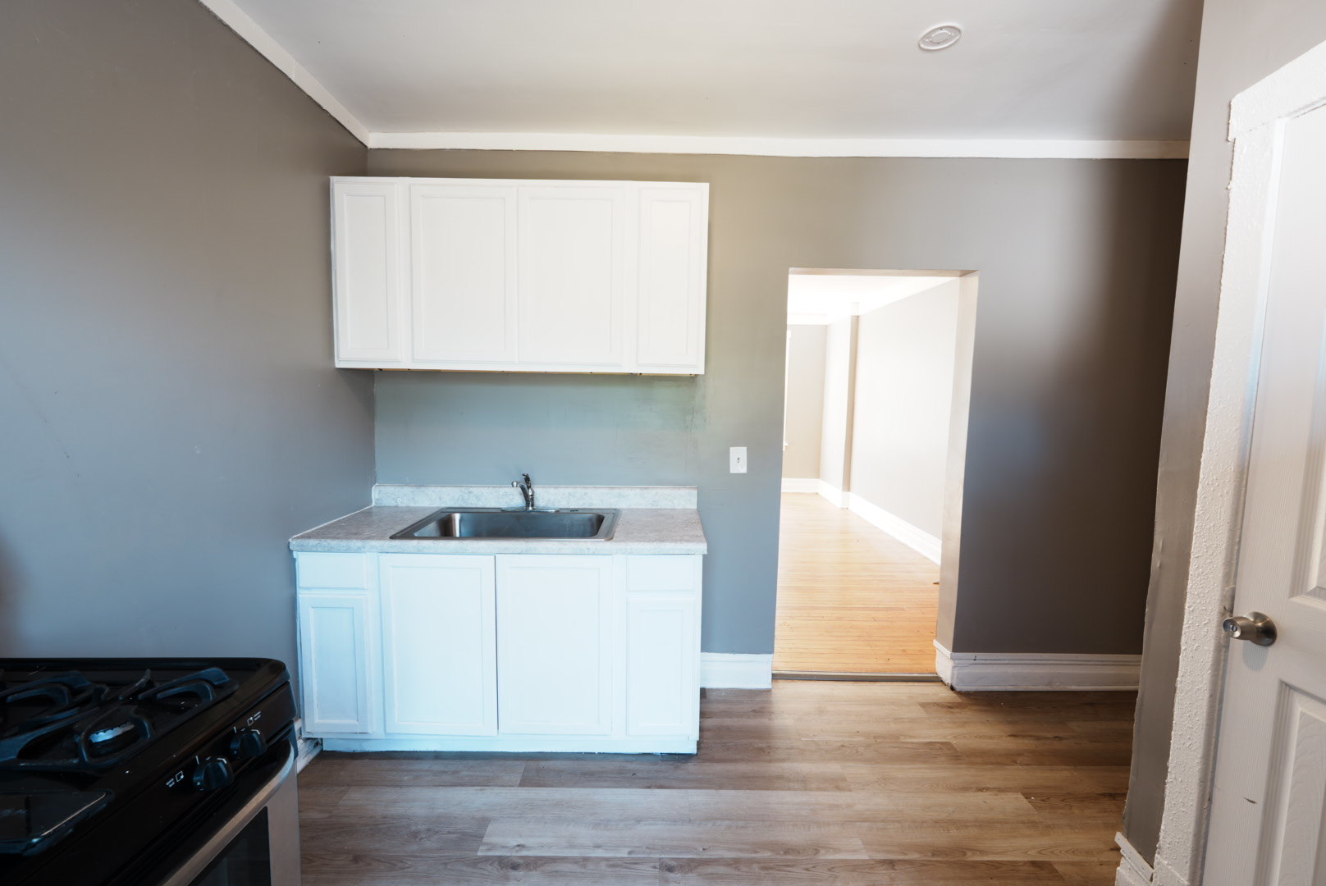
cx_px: 663
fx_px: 553
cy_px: 443
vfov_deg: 77.4
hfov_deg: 100.4
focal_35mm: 15
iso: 100
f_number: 5.6
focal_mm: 10
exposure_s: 1/5
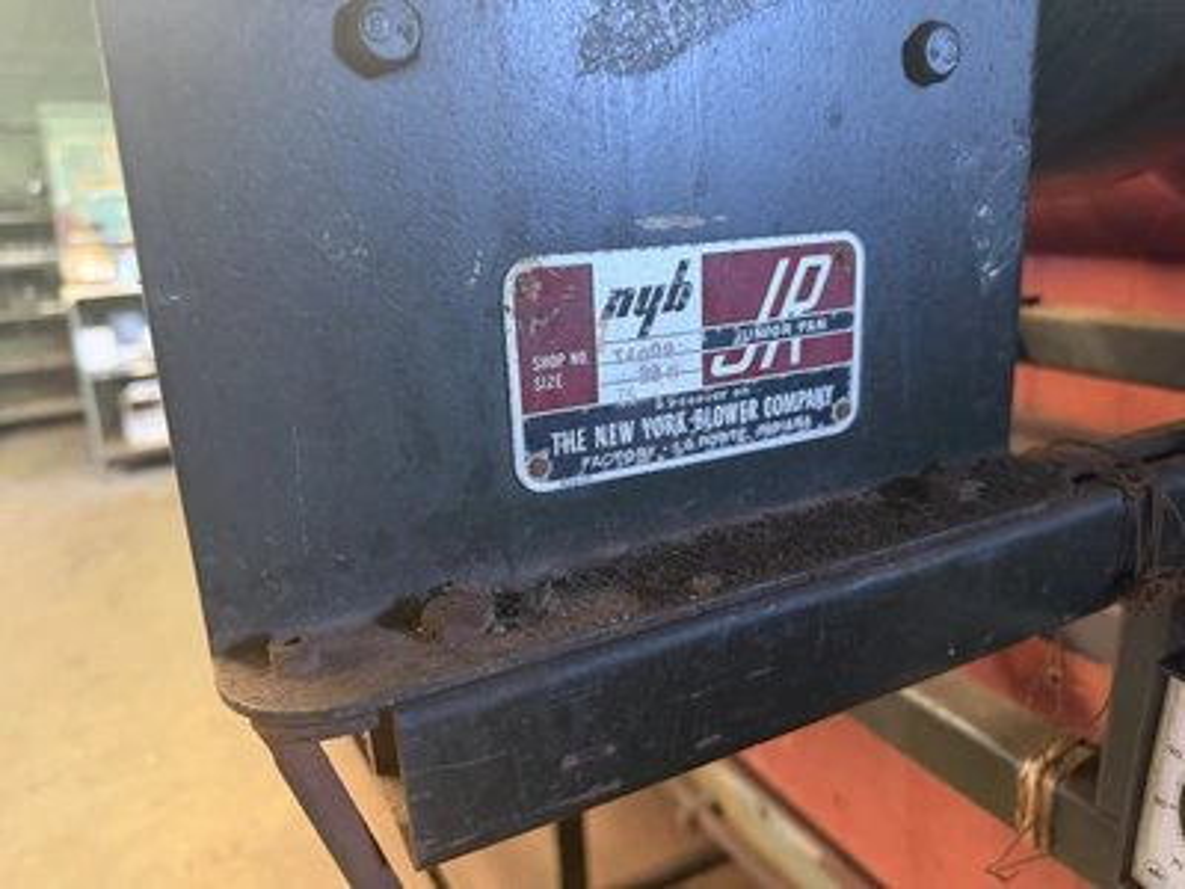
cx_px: 592
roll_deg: +3.3
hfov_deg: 71.6
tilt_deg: -16.8
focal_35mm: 24
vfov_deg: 56.8
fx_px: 822
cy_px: 444
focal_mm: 6.76
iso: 500
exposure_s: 1/60
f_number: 1.78
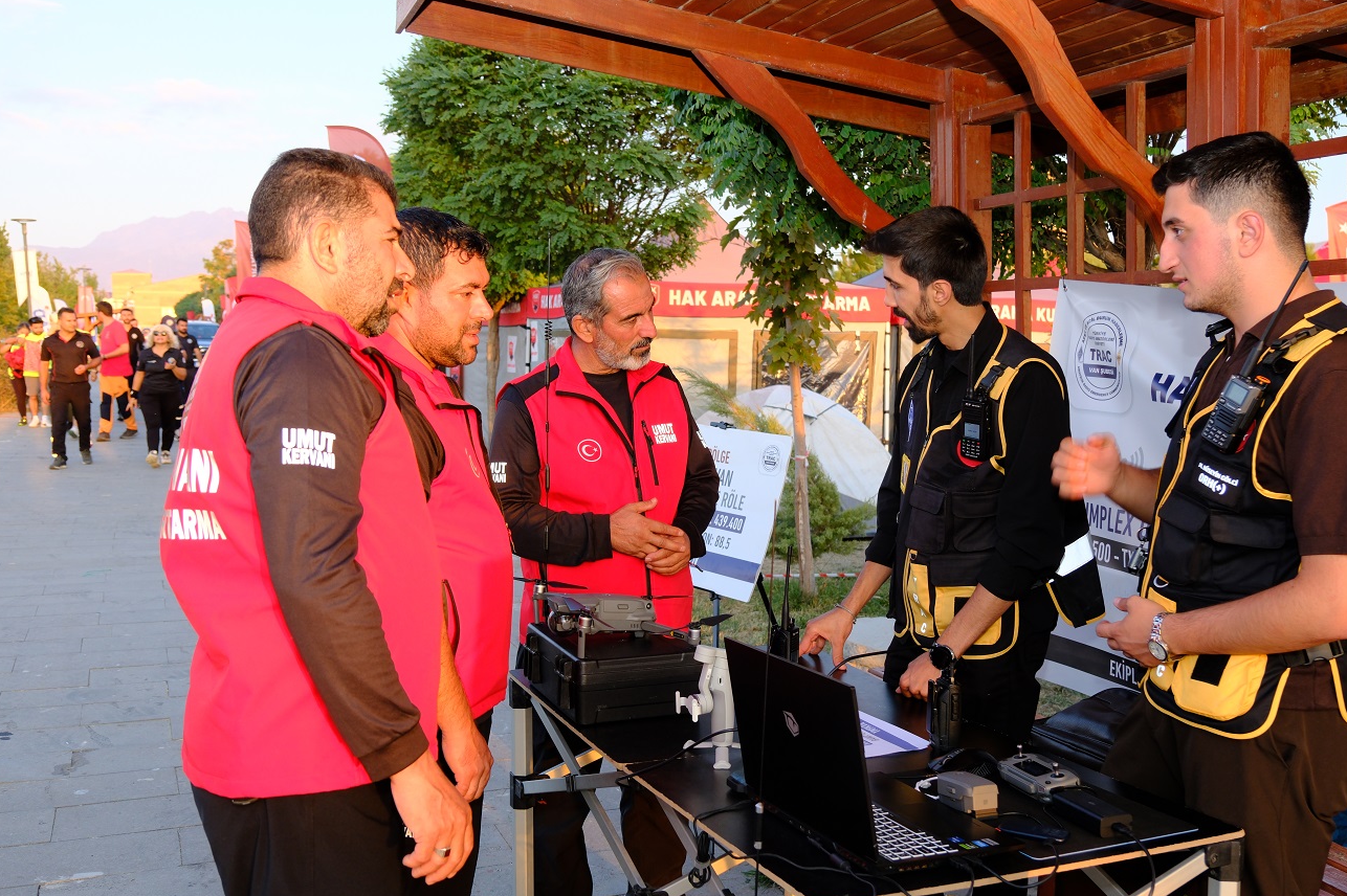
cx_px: 710
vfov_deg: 38.8
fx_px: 1271
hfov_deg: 55.8
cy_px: 461
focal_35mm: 34
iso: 500
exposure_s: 1/125
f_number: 4
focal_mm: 21.2
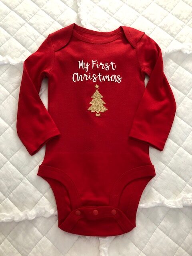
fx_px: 207
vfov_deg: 63.4
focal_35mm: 28
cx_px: 96
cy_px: 128
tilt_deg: -76.2
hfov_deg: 49.7
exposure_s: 1/15
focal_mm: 3.99
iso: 64
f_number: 1.8
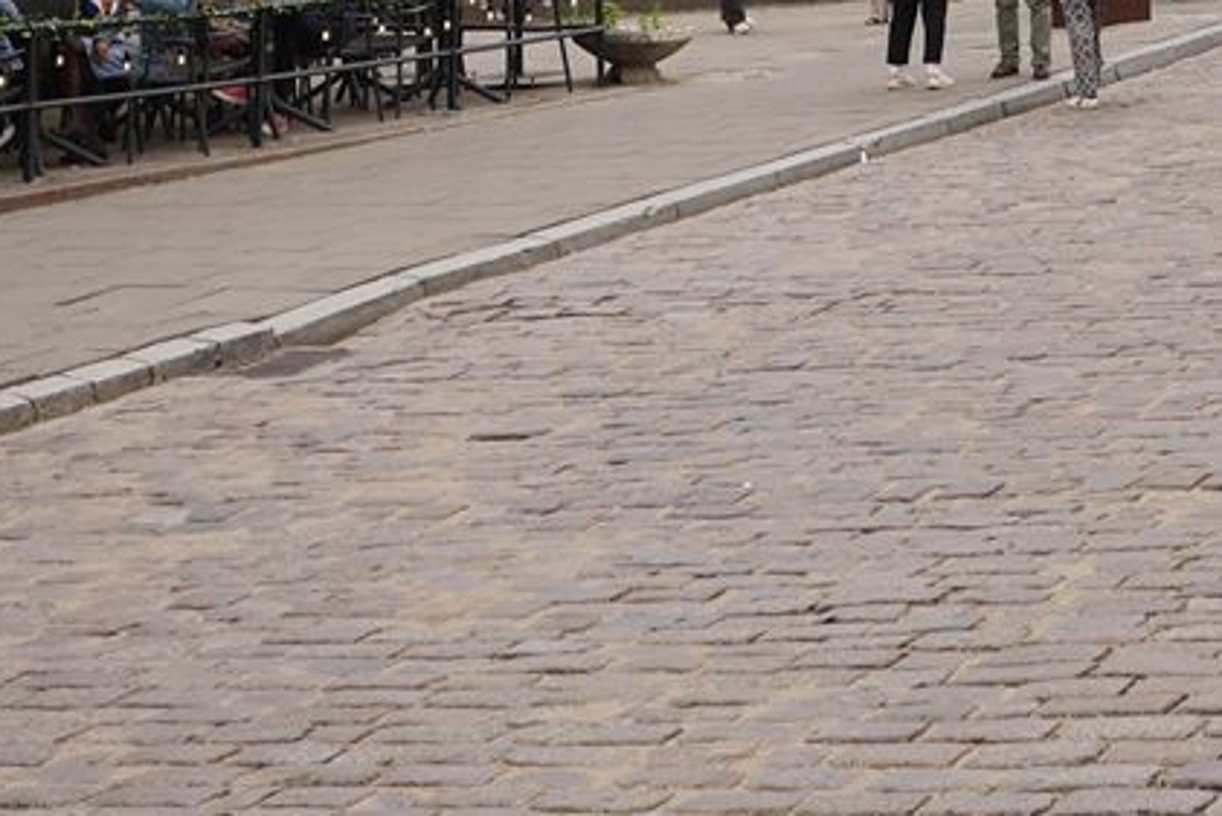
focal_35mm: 114
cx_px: 1353
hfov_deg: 17.3
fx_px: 3871
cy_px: -438
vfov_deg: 11.5
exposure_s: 1/100
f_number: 8
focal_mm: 24
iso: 100
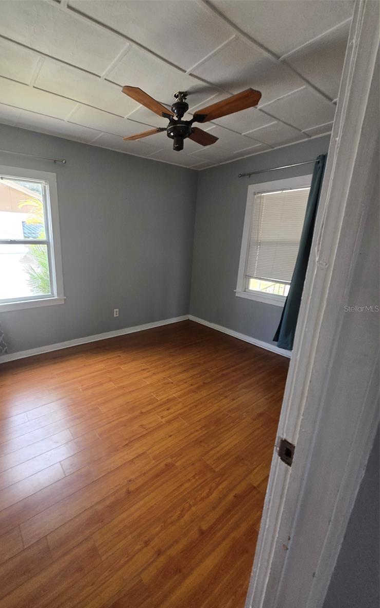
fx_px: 232
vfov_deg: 105.3
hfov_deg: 77.6
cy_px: 308
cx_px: 149
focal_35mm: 14
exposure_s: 1/60
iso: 50
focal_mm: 1.7
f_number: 2.2
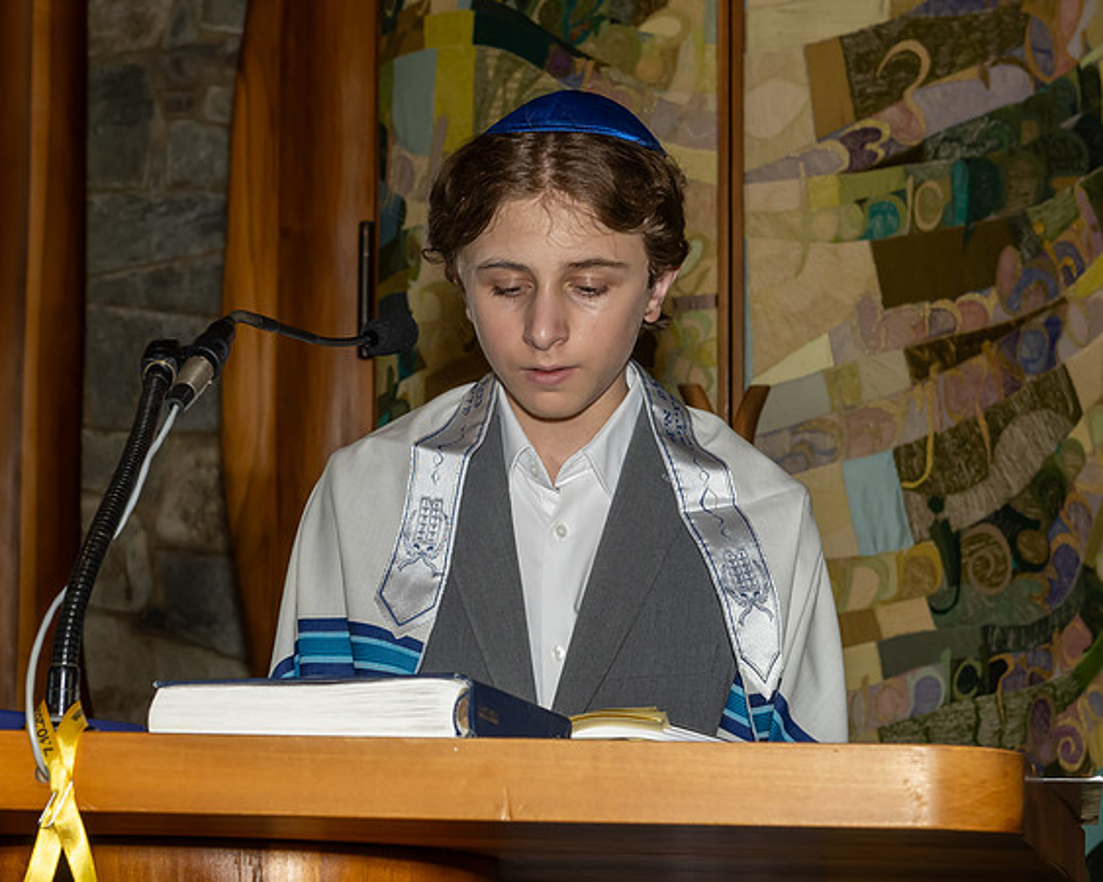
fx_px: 3604
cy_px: 462
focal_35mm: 110
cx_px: 479
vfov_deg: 13.9
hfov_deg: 17.4
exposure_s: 1/200
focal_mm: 55
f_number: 7.1
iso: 640
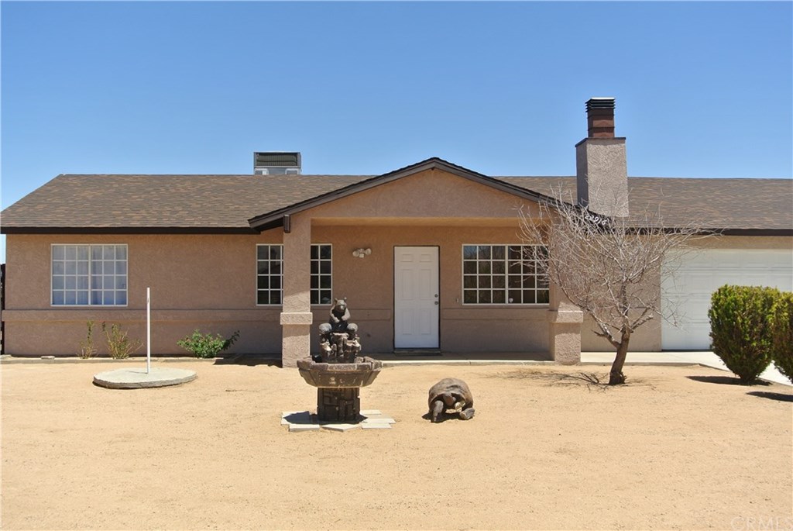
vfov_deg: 34.3
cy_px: 266
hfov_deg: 49.5
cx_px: 396
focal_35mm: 39
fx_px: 860
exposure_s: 1/640
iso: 100
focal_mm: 14.5
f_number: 4
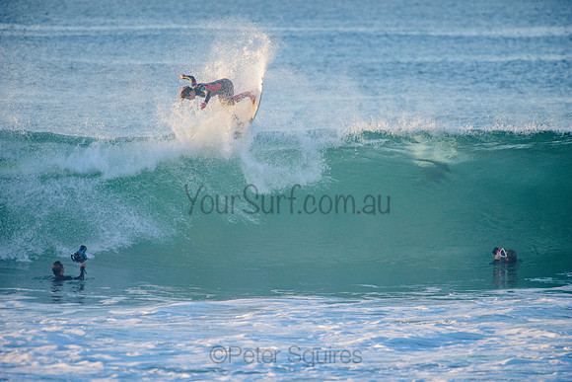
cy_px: 191
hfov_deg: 4.1
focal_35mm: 500
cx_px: 286
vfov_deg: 2.8
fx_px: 7946
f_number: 5.6
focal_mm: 500
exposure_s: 1/1250
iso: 500
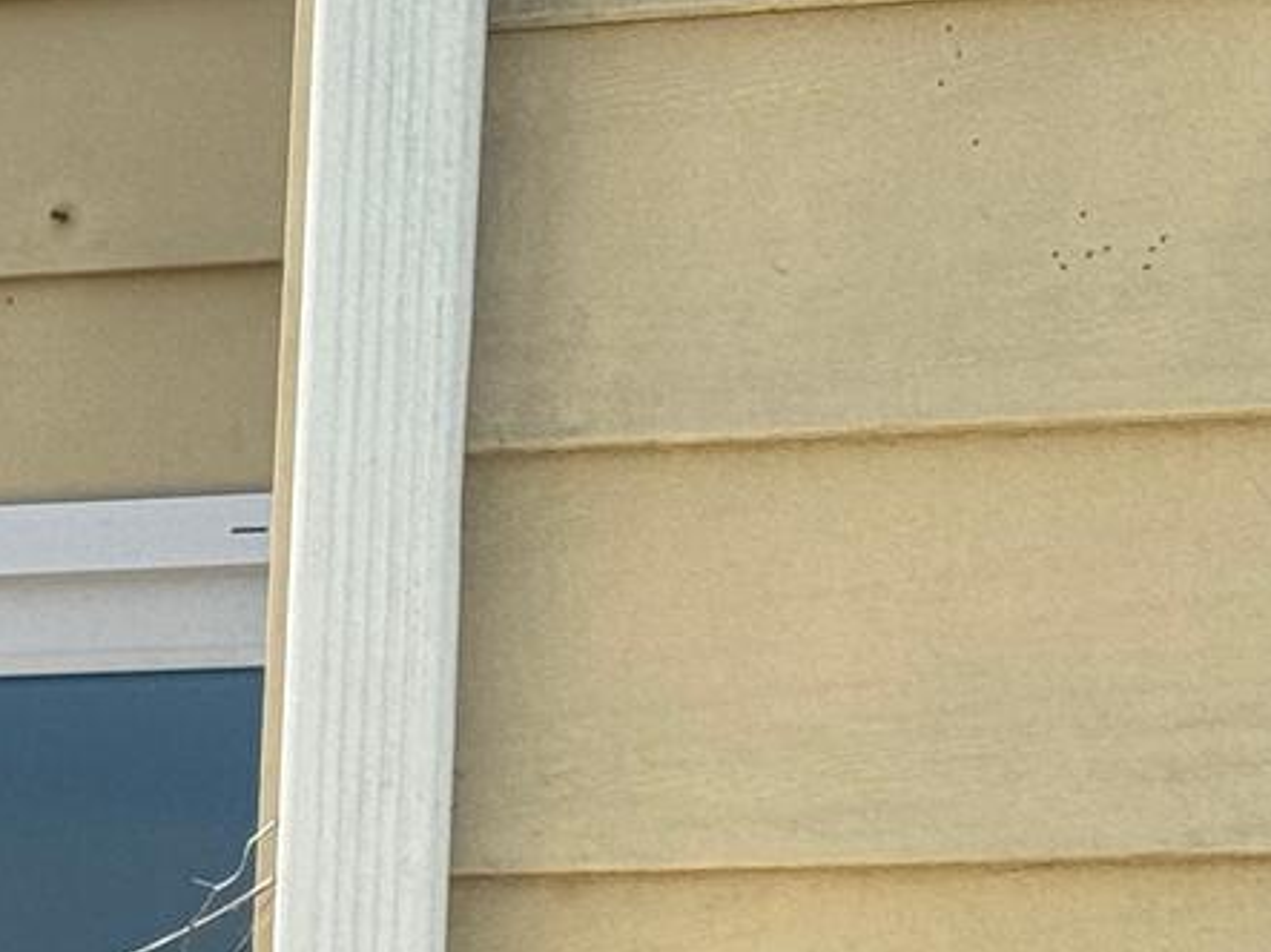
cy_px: 2151
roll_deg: -1.7
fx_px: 8149
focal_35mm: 222
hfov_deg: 8.5
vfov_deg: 6.4
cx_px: -1268
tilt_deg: -3.5
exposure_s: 1/3257
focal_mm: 6.76
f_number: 1.78
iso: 64
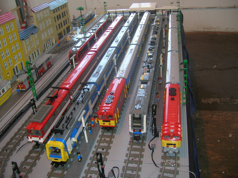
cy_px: 89
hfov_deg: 54.0
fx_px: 234
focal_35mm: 34
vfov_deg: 41.8
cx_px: 119
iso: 50
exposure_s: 1/30
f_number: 2.9
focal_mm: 5.7
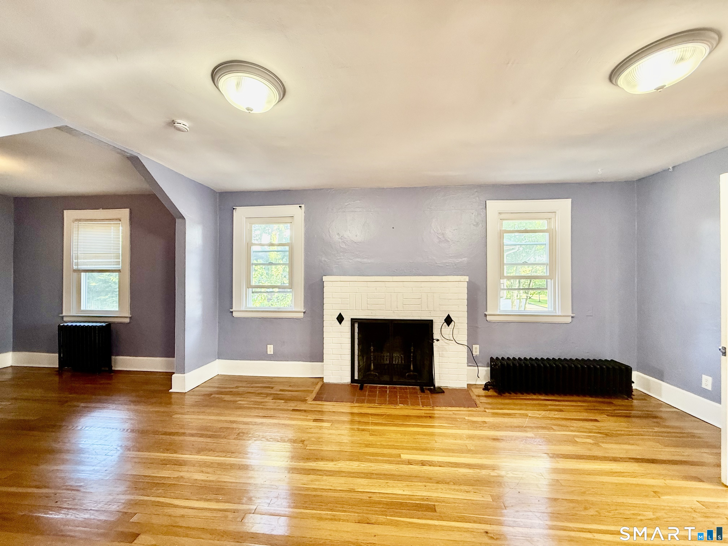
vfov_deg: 85.7
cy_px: 273
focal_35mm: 14
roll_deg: -0.2
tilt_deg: +0.8
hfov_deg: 102.1
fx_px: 294
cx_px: 364
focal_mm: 2.22
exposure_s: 1/120
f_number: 2.2
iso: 400
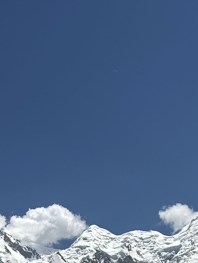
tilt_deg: +0.0
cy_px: 425
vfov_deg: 19.7
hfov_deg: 18.0
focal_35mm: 82
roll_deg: +4.6
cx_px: 94
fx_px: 625
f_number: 1.78
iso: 80
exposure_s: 1/8929
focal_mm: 6.86
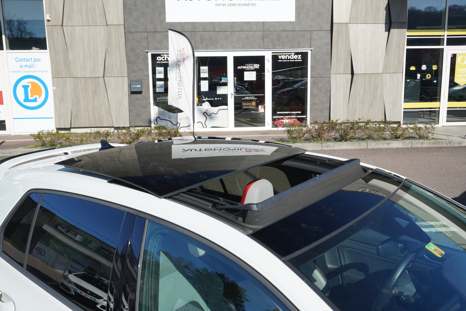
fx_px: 447
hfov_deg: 55.1
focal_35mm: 34
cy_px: 156
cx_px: 233
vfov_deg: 38.4
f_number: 5.6
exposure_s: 1/200
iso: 100
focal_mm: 23
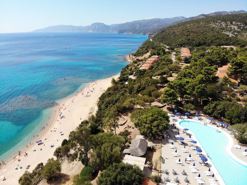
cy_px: 92
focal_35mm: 24
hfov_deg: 71.6
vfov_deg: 56.8
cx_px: 124
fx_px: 171
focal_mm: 4.5
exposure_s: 1/807
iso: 100
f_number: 2.8
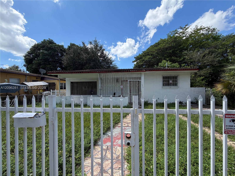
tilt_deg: +0.1
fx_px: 95
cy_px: 88
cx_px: 118
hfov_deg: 102.1
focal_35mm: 14
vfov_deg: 85.7
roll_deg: +1.3
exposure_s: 1/770
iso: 32
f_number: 2.2
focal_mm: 2.22
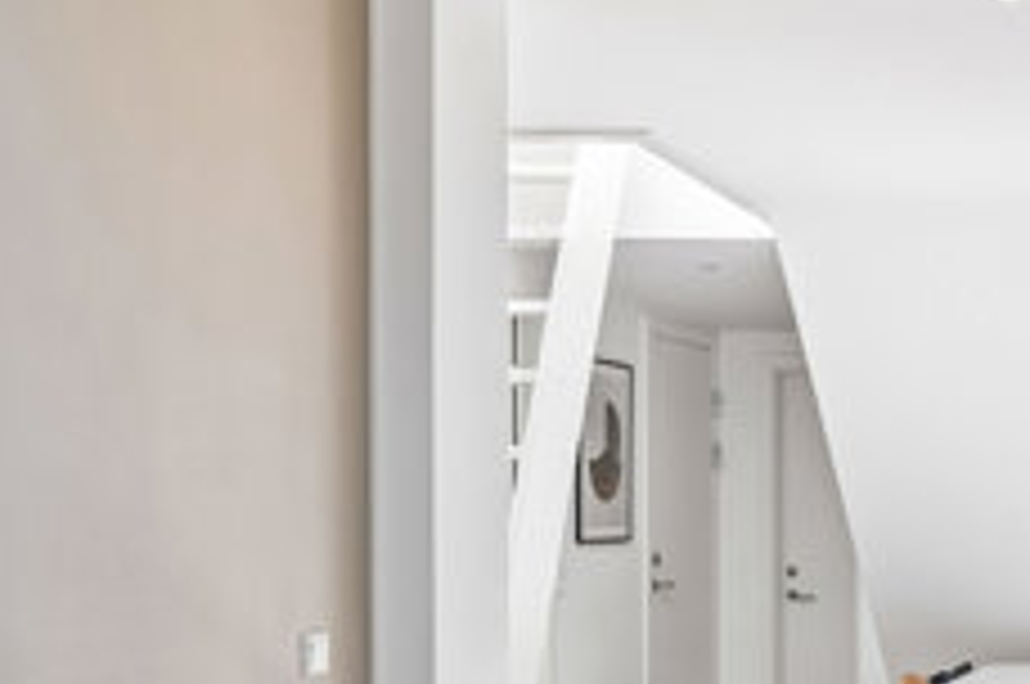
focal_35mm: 63
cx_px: 1322
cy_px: 515
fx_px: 1800
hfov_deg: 27.1
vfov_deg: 21.3
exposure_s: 1/125
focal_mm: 18
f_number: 8
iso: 200
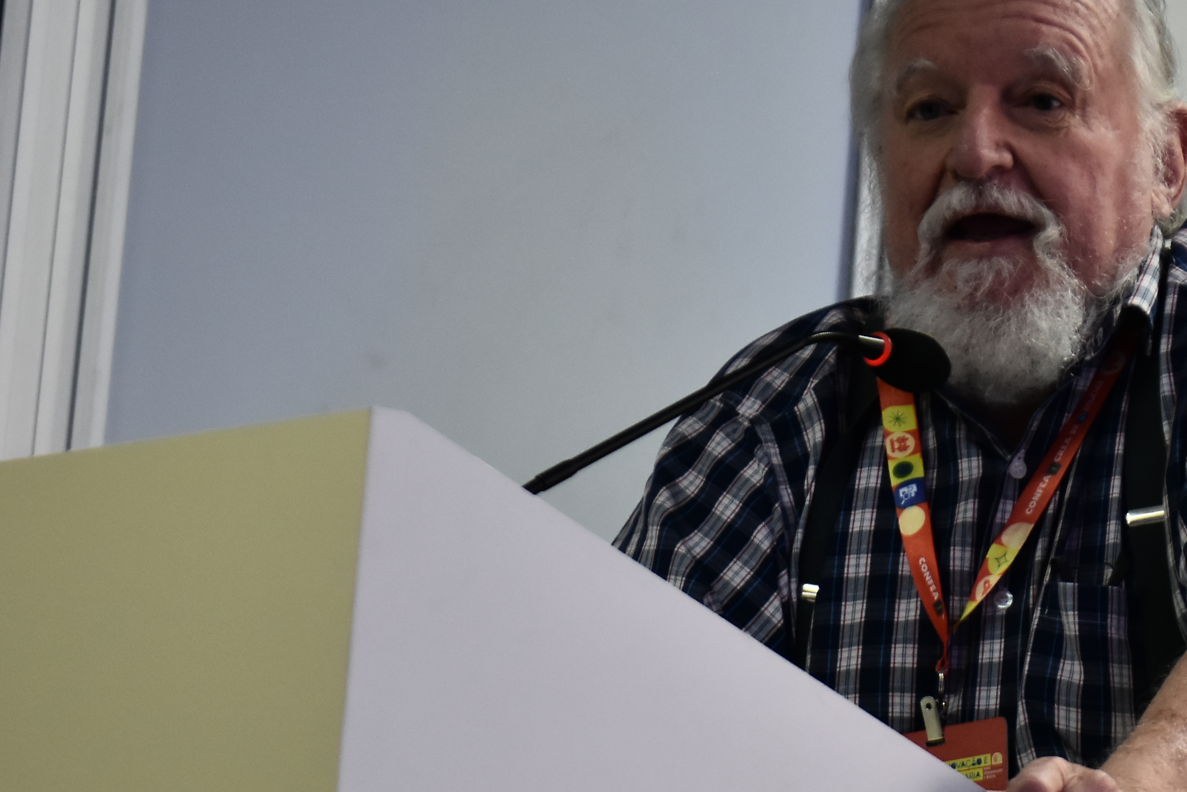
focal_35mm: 180
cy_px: 271
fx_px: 5935
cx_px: 995
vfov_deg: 7.6
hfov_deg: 11.4
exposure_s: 1/200
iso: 1000
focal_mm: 62
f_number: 2.8
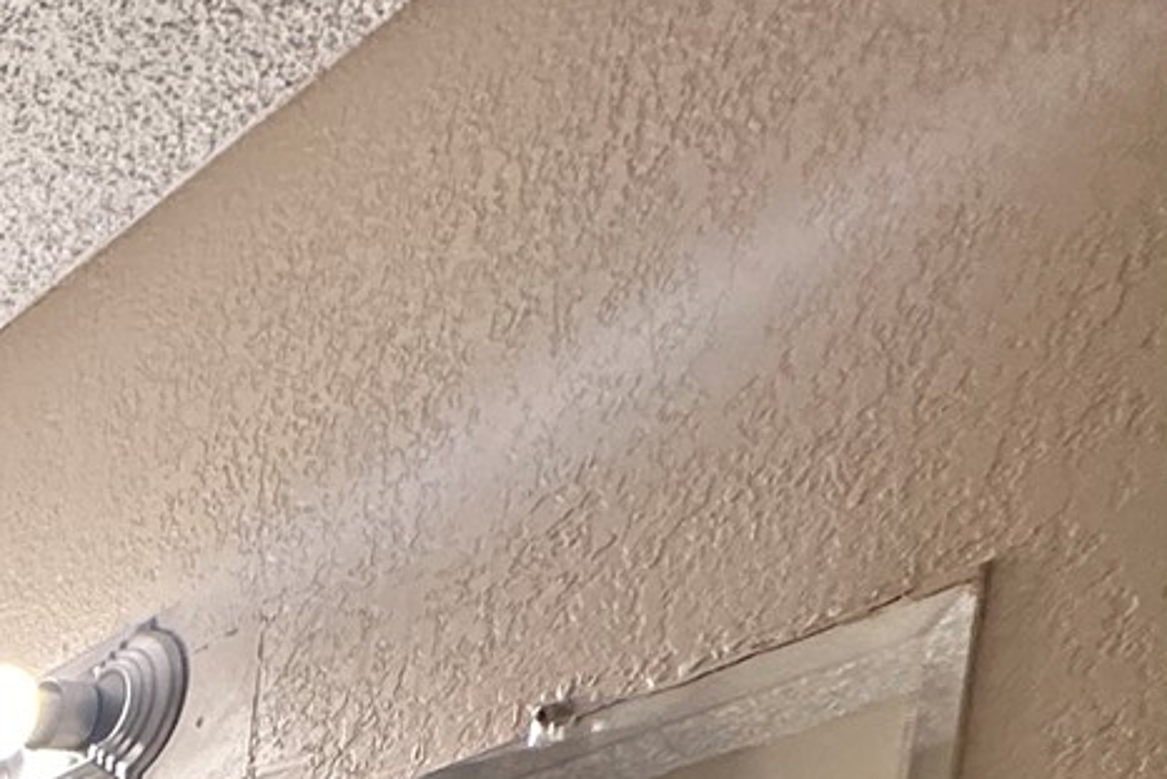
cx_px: -964
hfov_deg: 20.8
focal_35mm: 64
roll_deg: -2.0
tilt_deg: -6.9
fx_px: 2075
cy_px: 1731
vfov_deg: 15.2
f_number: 2.2
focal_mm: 2.22
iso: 200
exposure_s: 1/120
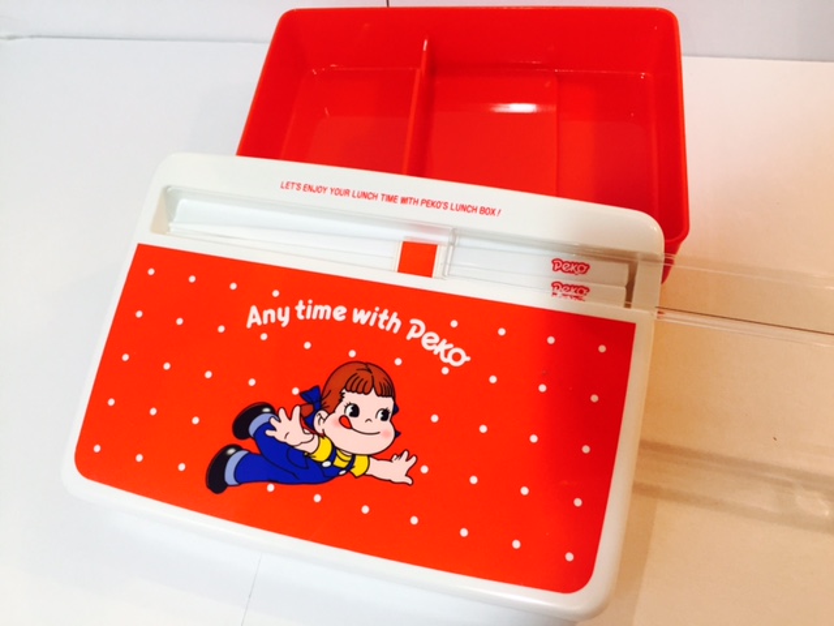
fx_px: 699
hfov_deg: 61.7
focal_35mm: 29
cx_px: 417
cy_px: 313
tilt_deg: -56.8
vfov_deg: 48.2
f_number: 2.2
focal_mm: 4.15
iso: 64
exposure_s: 1/33
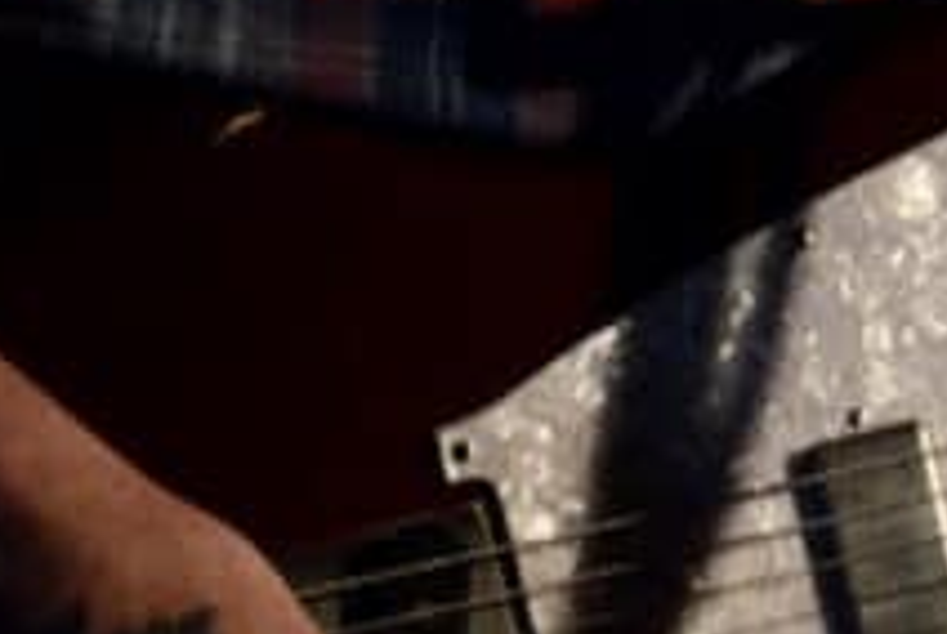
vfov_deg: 1.4
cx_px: 1898
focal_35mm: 965
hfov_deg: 2.1
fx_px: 25420
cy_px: 603
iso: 3200
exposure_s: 1/100
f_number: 2.8
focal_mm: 200
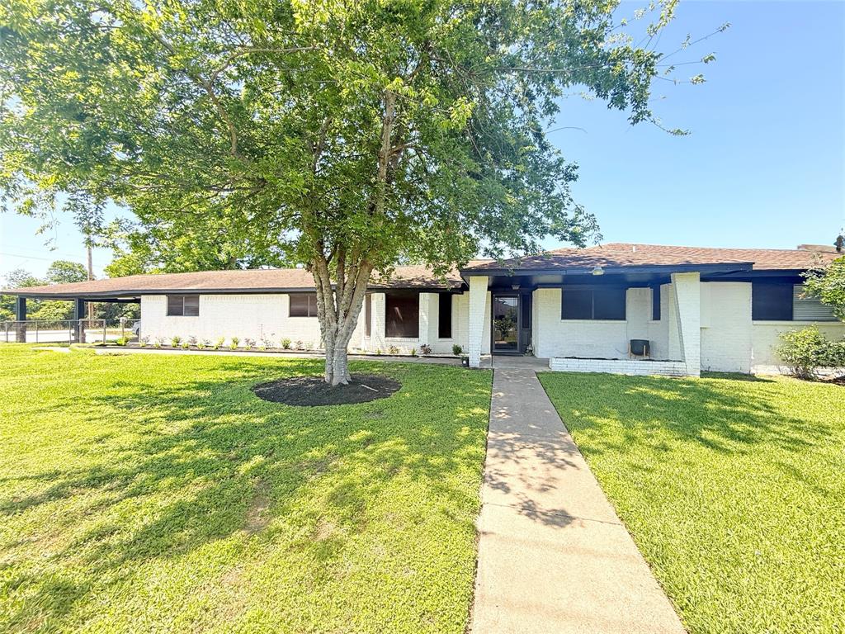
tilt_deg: +0.4
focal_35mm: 14
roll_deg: -0.2
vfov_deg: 85.7
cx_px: 422
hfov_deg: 102.1
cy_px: 317
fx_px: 342
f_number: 2.2
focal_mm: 2.22
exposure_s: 1/166
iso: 64
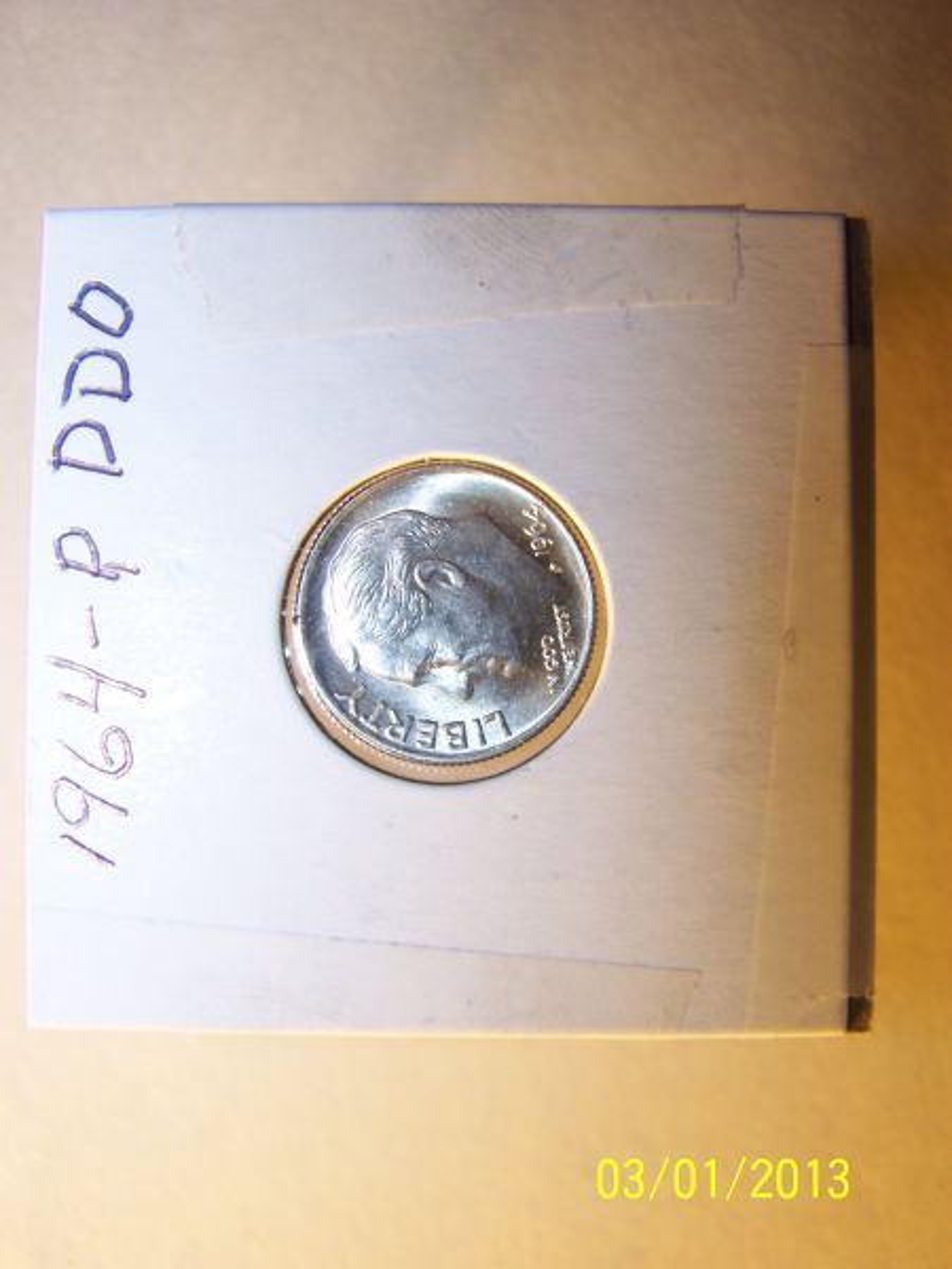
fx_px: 1393
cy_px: 634
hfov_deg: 37.7
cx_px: 476
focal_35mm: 38
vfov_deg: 49.0
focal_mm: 6.3
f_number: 2.8
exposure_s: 1/80
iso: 64
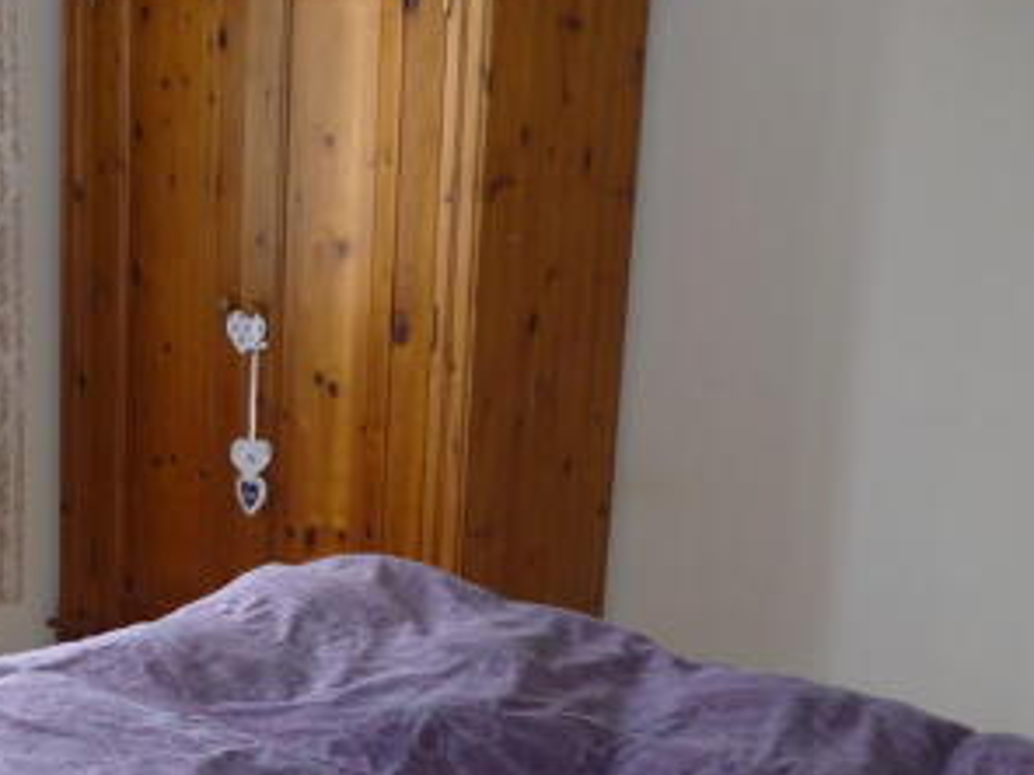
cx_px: 155
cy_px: 630
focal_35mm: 65
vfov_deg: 22.3
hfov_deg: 28.9
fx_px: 1942
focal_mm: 5.5
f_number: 2.8
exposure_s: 1/30
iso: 125
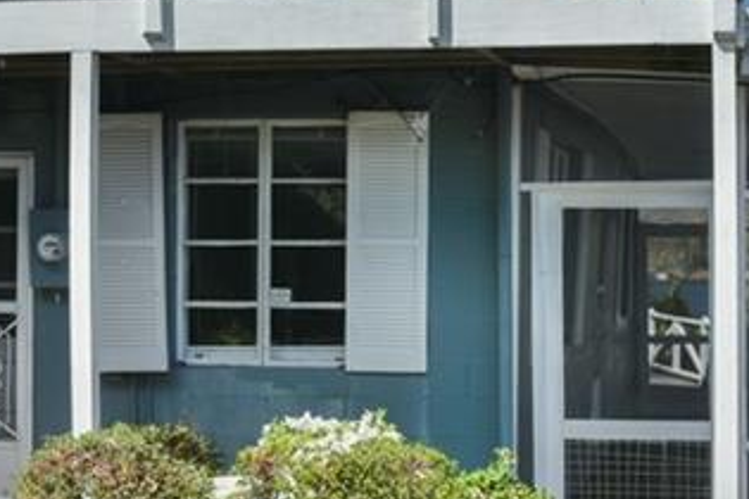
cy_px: 94
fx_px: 1623
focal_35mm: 78
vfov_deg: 17.3
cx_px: 388
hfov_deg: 26.0
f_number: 9
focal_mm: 24
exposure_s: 1/320
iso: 400
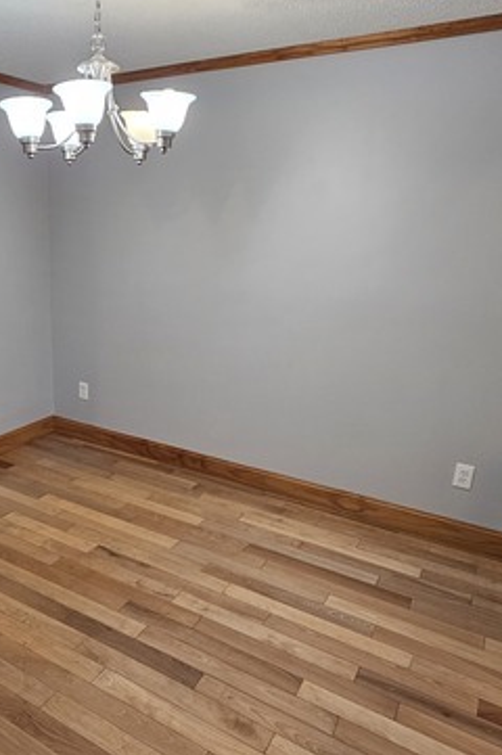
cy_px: 389
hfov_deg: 49.3
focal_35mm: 25
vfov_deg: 71.5
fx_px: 524
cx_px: 129
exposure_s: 1/60
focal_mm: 2.2
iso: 125
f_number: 2.2
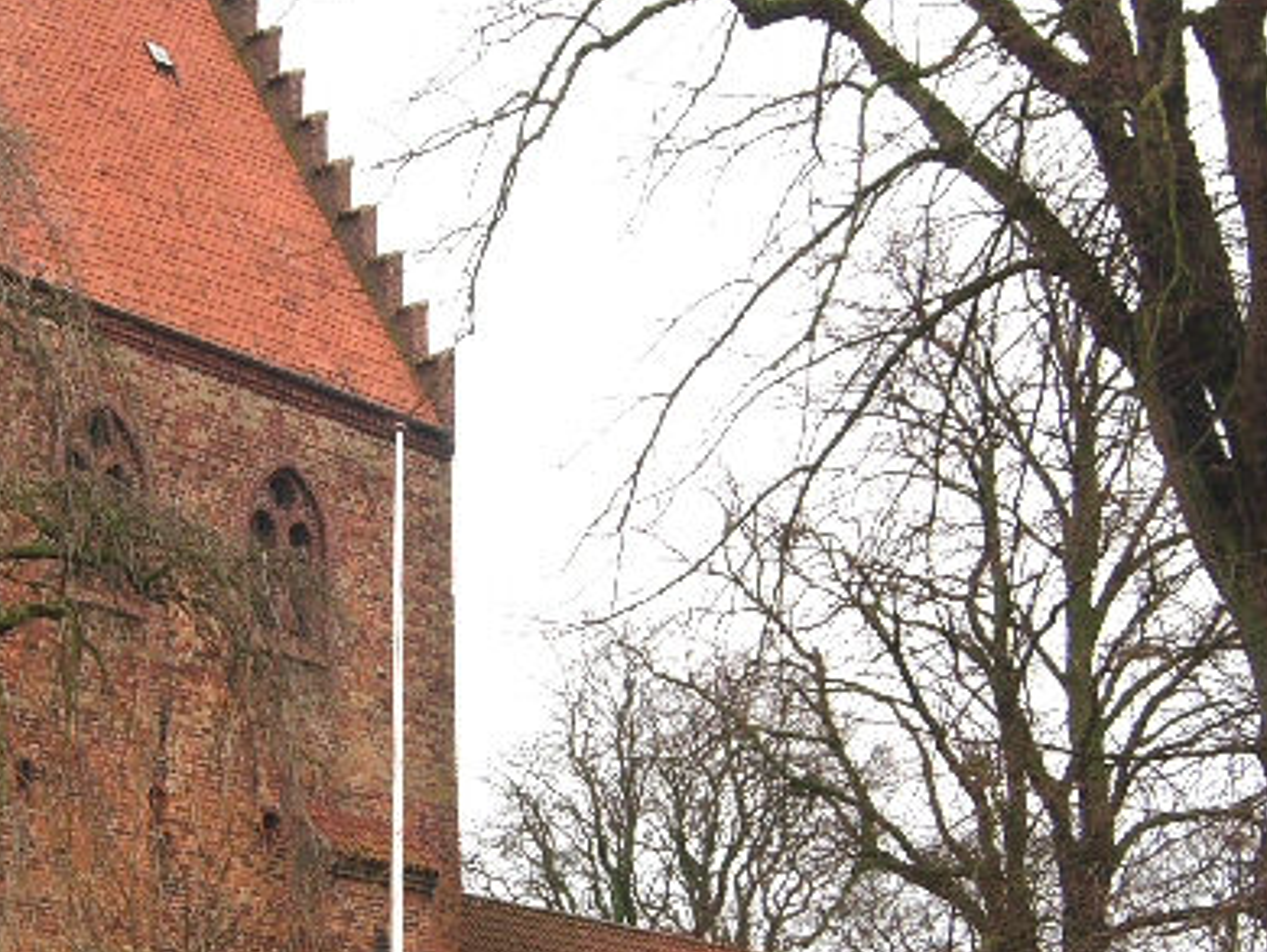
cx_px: 468
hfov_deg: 23.5
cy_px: 658
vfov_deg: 17.7
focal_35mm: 83
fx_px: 3040
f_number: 4.3
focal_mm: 7.5
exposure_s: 1/144
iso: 50
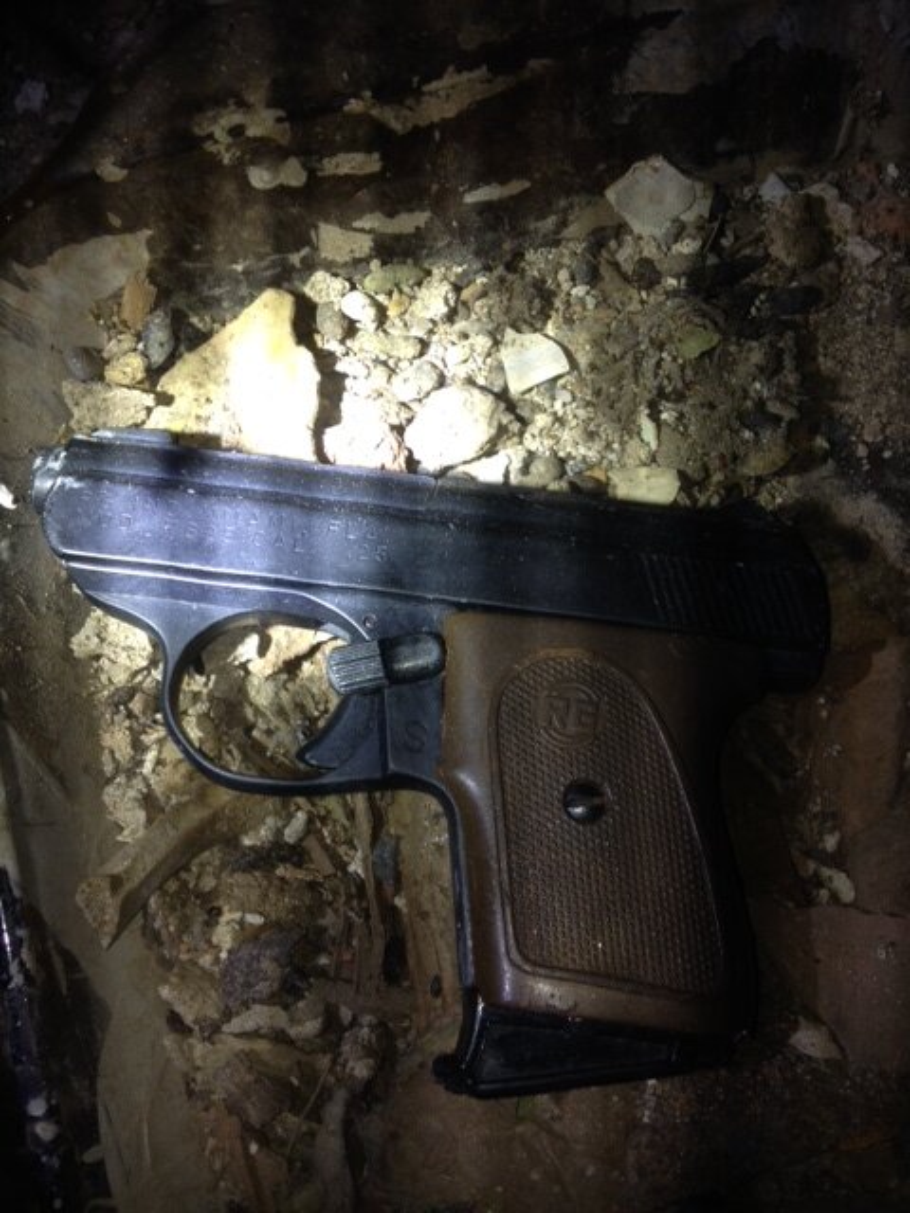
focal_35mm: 35
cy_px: 606
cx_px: 455
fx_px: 1227
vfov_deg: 52.6
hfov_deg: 40.7
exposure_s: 1/239
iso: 50
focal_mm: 4.28
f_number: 2.4
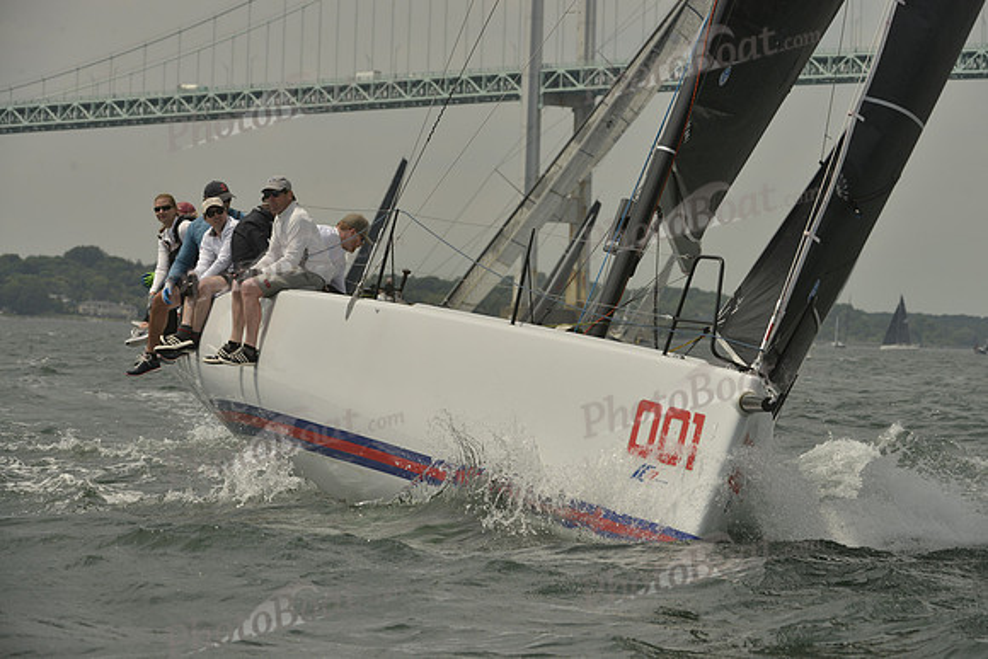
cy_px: 330
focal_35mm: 200
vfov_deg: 6.9
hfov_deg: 10.3
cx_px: 494
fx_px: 5490
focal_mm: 200
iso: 280
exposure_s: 1/1250
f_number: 11
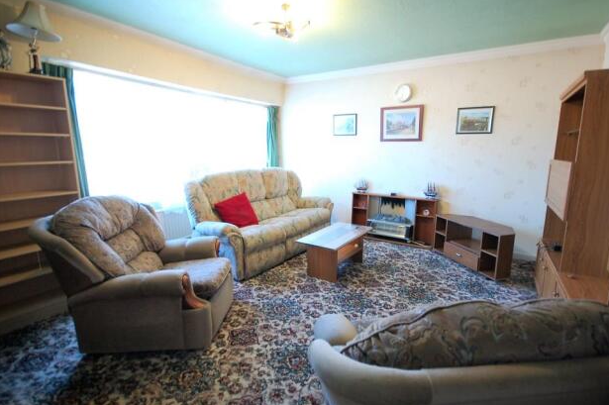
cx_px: 322
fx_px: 270
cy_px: 197
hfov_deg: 96.7
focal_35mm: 16
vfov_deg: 73.6
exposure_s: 1/15
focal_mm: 10
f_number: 4
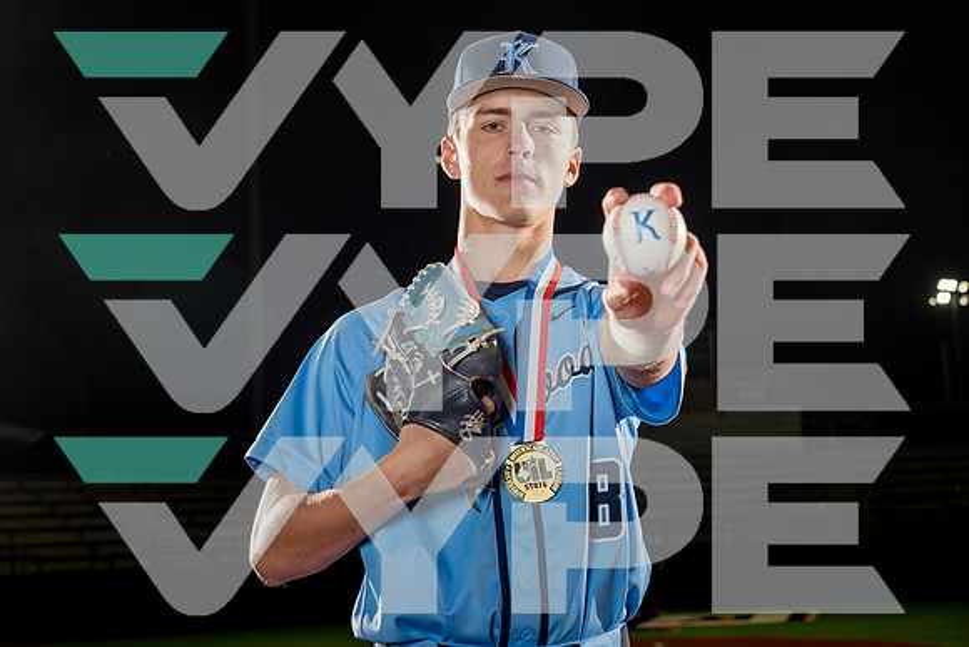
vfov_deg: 23.8
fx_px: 1535
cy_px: 324
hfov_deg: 35.0
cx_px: 484
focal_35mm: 57
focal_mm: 57
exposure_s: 1/250
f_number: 5.6
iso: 800
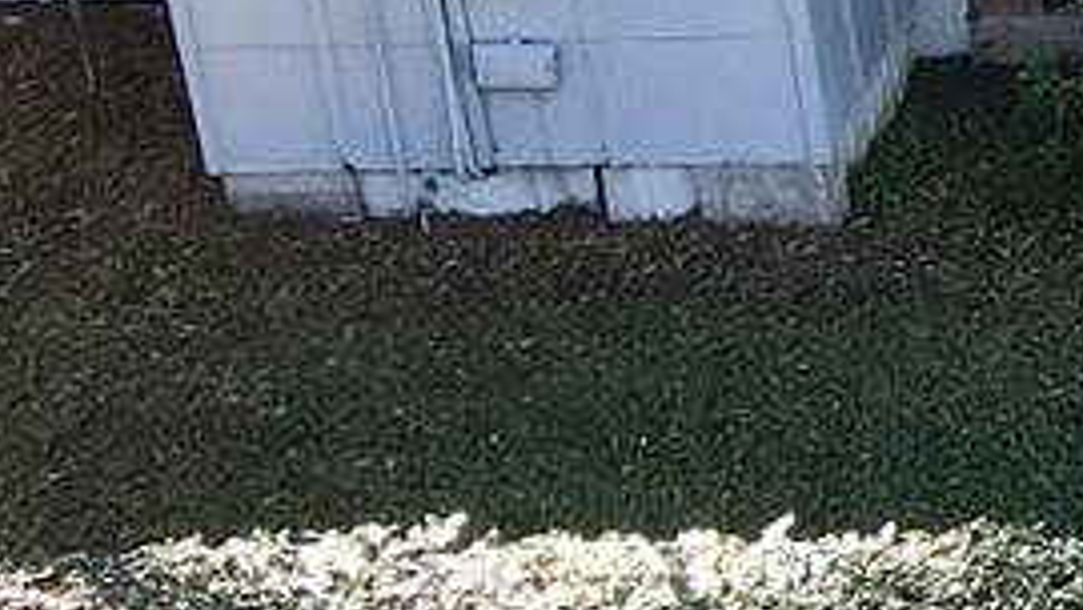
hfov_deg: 11.9
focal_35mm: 155
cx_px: 2355
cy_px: -373
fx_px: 4452
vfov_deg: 7.7
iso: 100
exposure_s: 1/100
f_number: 2.8
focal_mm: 4.5
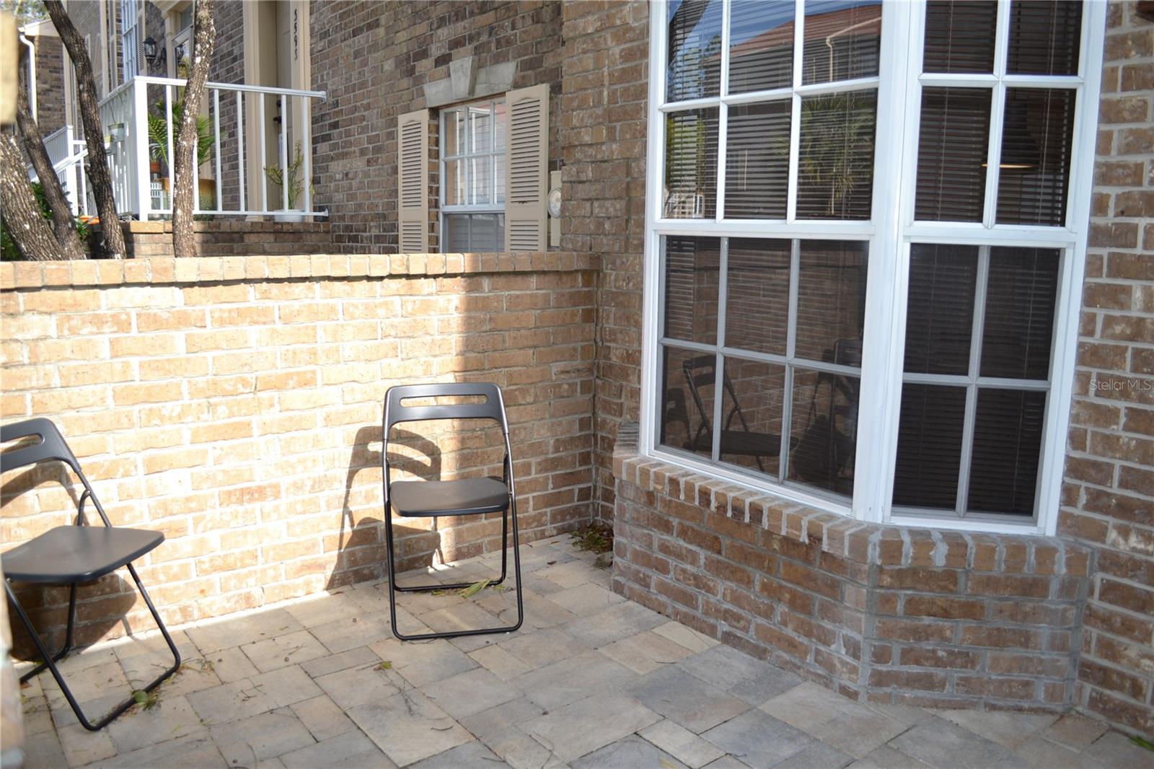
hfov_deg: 67.4
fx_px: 865
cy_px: 384
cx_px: 577
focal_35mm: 27
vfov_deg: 47.9
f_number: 4
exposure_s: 1/200
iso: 100
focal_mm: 18
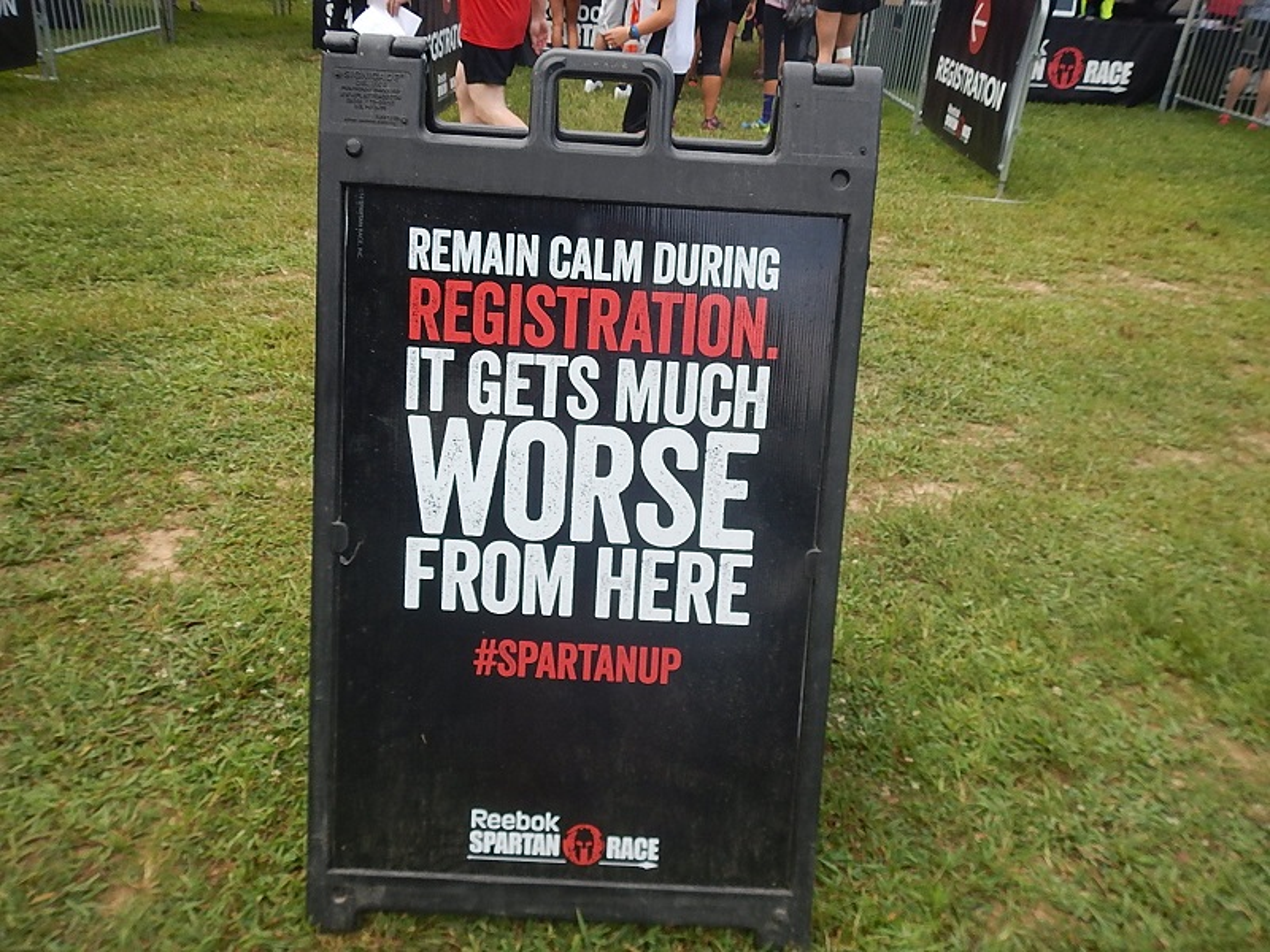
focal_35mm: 28
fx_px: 1027
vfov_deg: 49.7
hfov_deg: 63.4
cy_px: 476
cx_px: 635
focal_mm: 5
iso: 125
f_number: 3.9
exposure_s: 1/200
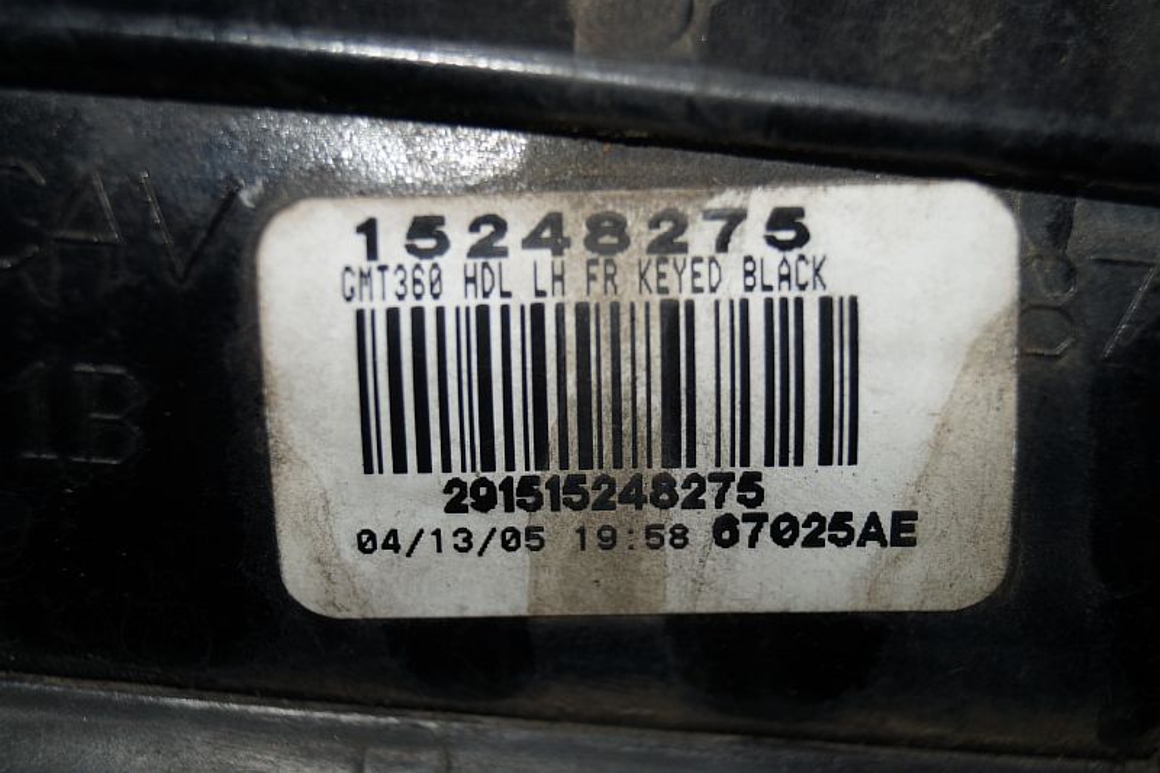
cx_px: 580
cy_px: 386
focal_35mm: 82
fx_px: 2658
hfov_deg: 24.6
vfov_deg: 16.5
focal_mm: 55
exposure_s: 1/60
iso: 125
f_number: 5.6
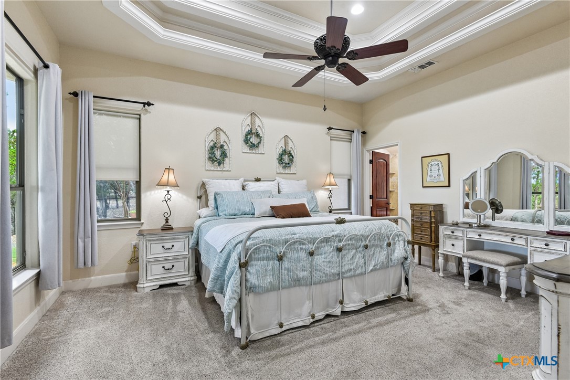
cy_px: 190
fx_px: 253
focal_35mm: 16
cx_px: 285
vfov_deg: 73.7
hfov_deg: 96.7
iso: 1100
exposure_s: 1/15
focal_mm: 16
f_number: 8
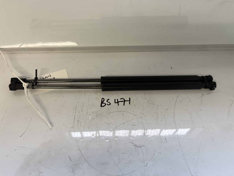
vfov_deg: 53.1
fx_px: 176
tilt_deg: -57.0
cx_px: 117
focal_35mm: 26
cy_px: 88
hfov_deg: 67.3
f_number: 1.6
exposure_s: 1/122
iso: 100
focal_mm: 5.1
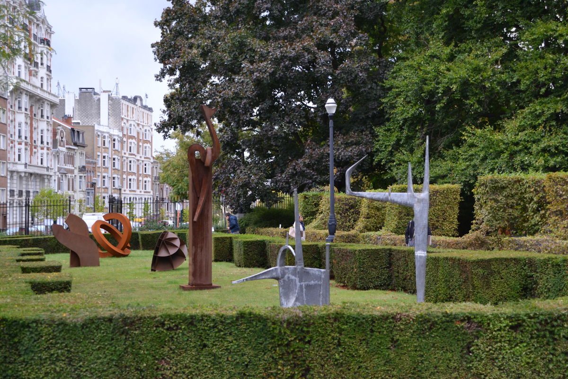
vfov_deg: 22.6
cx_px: 284
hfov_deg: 33.4
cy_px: 190
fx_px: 947
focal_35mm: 60
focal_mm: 40
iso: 250
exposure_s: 1/125
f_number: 5.6
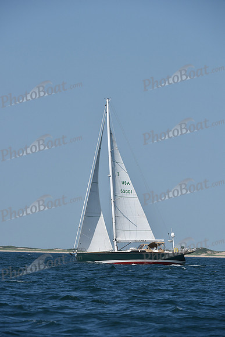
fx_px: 2811
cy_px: 168
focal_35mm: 300
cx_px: 112
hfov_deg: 4.6
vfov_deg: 6.9
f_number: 9
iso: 320
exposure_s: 1/1600
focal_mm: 300
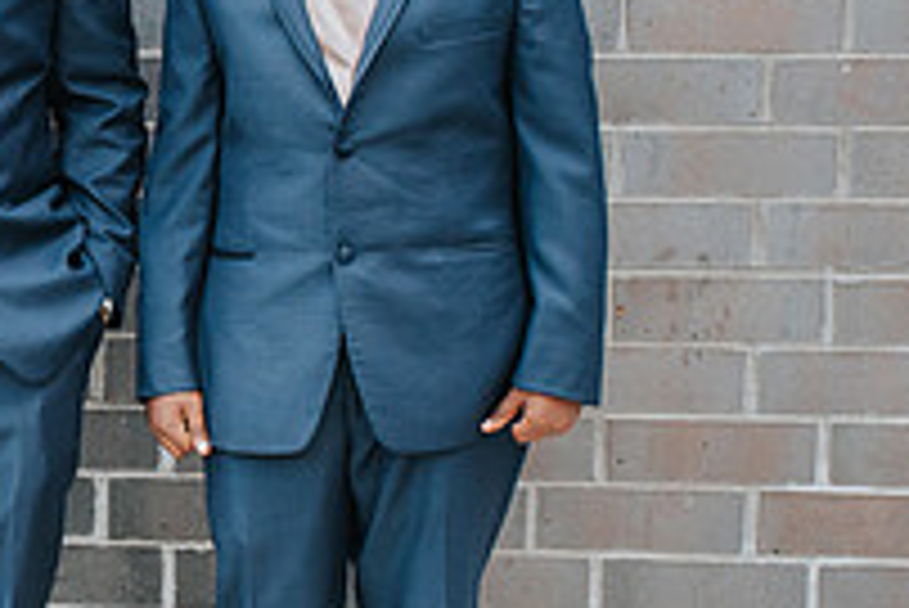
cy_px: 191
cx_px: -224
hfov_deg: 17.0
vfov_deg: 12.0
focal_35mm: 114
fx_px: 2880
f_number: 3.2
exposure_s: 1/2000
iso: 1250
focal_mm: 35
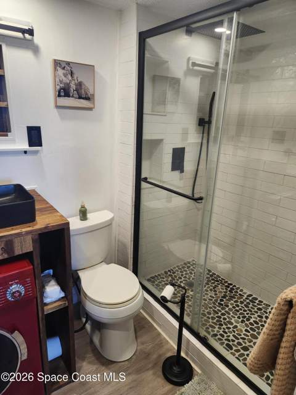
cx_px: 148
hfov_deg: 58.9
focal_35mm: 23
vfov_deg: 73.9
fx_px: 262
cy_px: 198
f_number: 1.8
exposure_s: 1/120
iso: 250
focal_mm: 5.4
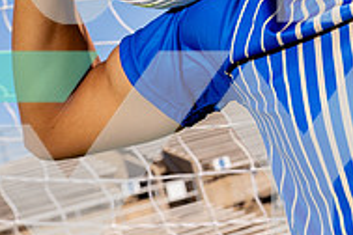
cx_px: 387
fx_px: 1206
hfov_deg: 16.2
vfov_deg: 10.9
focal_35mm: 123
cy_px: -76
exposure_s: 1/250
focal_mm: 40
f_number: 8
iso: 100
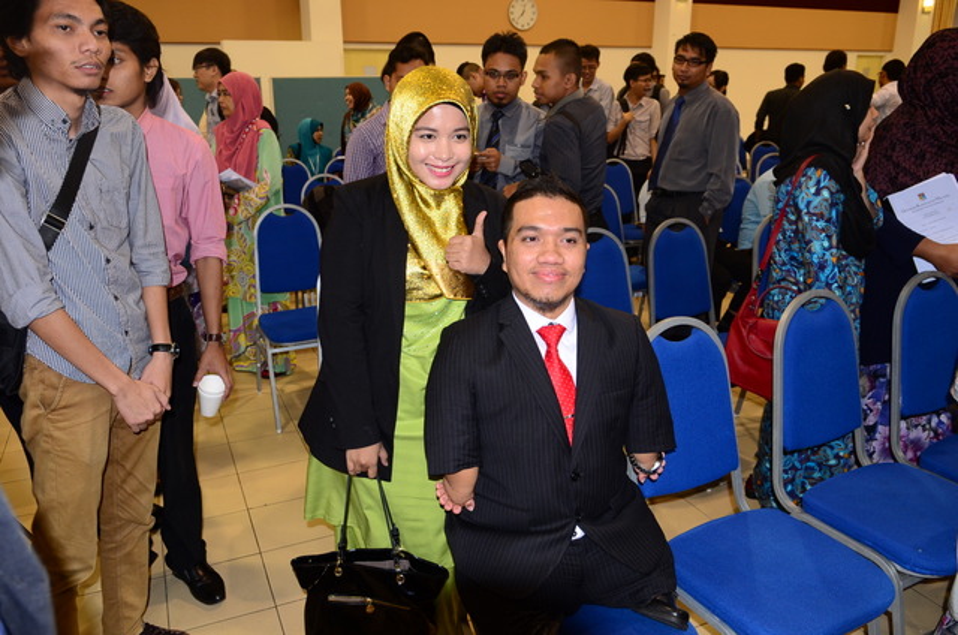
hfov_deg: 67.5
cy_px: 318
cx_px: 479
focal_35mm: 27
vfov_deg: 47.7
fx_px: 717
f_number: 4.5
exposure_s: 1/50
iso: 400
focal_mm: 18
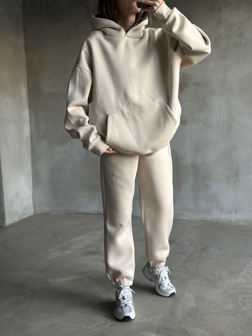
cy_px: 168
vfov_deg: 39.7
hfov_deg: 30.3
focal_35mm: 48
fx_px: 466
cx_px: 126
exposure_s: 1/60
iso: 250
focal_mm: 6.86
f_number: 1.78
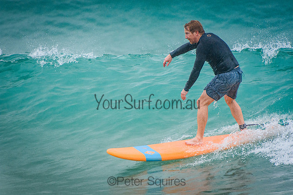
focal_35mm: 600
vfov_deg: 2.3
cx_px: 146
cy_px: 98
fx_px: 4884
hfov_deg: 3.4
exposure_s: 1/2000
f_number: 5.6
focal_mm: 400
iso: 800
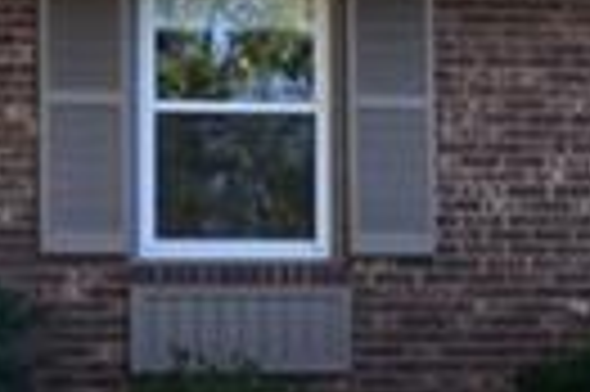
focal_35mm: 281
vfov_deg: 4.9
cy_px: 135
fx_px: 4600
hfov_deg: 7.1
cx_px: 1117
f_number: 8
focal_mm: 24
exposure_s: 1/80
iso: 400
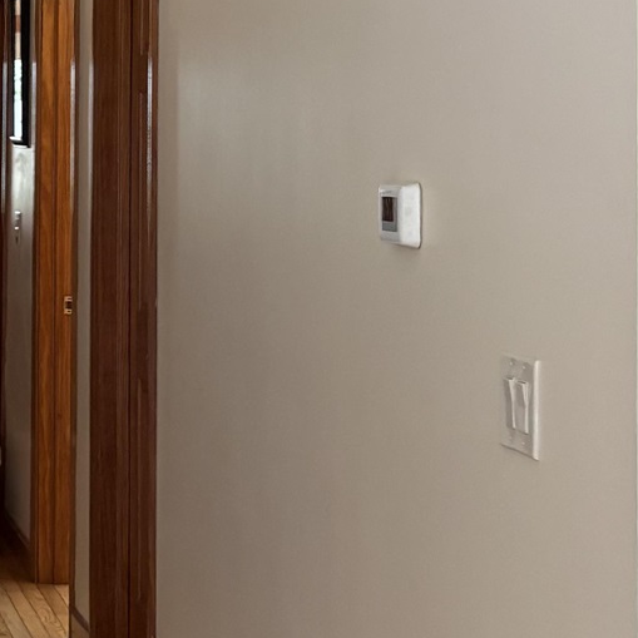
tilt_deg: +2.7
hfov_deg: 15.8
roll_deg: -1.6
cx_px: -221
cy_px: 49
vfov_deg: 16.5
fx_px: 2169
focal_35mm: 104
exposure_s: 1/60
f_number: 1.6
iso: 250
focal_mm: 5.96
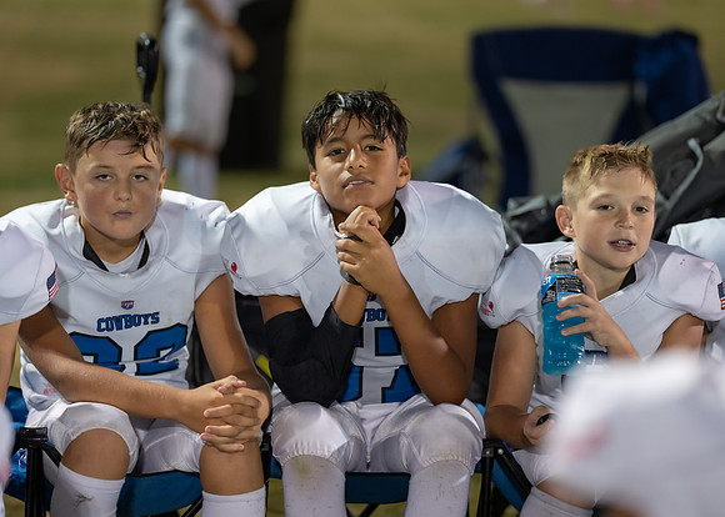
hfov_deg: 13.2
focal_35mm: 152
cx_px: 382
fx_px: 3128
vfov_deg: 9.5
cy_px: 240
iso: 1600
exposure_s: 1/400
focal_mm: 135
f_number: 1.8
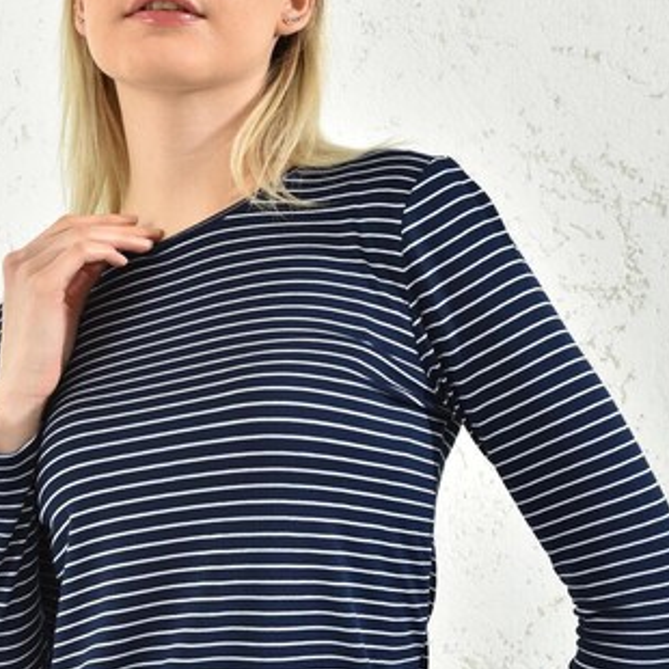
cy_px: 445
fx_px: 1574
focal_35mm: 72
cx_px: 216
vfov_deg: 23.9
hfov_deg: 23.9
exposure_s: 1/160
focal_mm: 35
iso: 100
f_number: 7.1
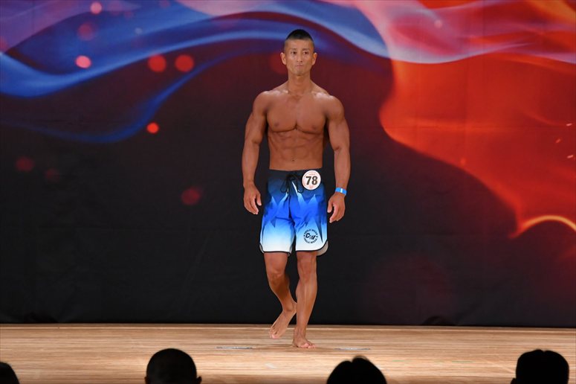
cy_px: 192
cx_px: 288
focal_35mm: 285
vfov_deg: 4.8
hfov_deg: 7.2
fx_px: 4558
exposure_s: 1/400
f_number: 5.6
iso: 3200
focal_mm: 190
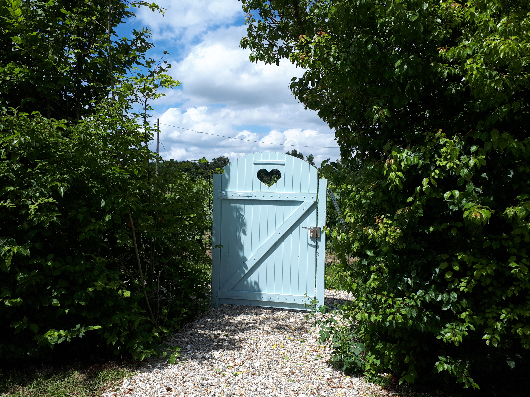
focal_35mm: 27
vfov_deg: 51.4
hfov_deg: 65.3
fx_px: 413
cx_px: 265
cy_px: 198
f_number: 1.9
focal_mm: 3.6
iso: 40
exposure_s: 1/1730
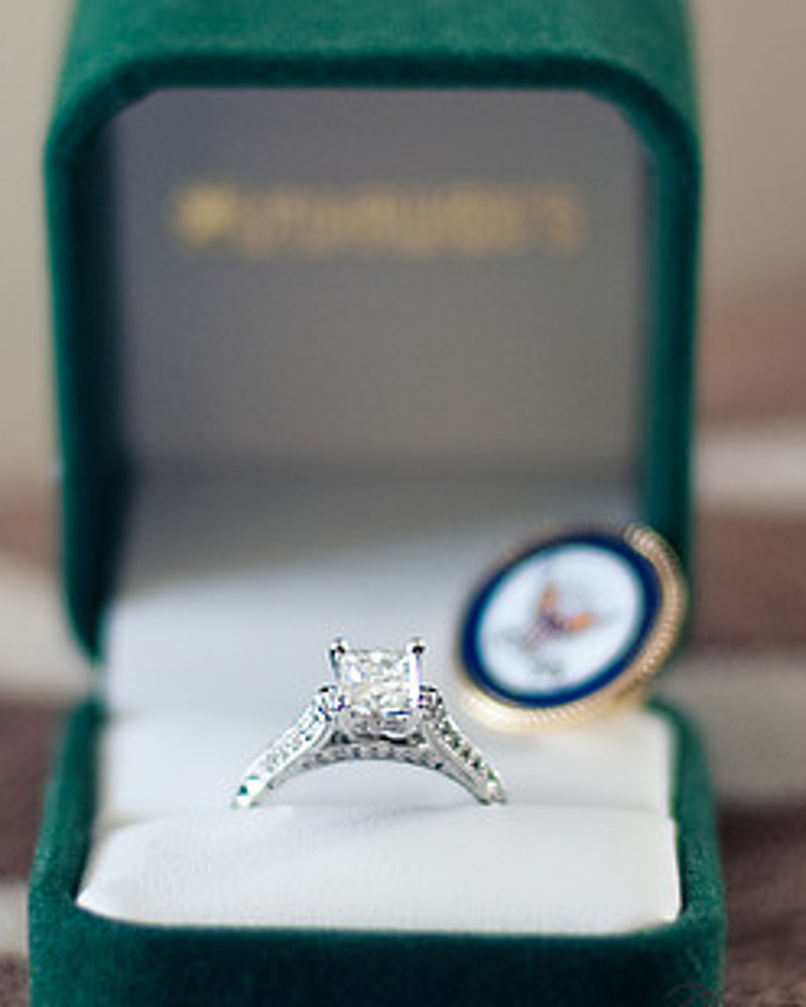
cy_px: 468
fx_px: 2028
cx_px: 388
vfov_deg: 27.9
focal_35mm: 68
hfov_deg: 22.5
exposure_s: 1/100
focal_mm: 50
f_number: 1.8
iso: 320
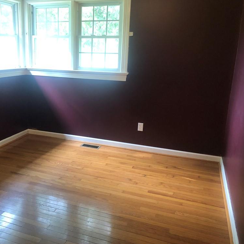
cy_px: 122
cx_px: 88
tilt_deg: -14.3
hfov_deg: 47.9
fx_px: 271
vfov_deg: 48.5
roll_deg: -1.0
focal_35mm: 34
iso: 64
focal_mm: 3.99
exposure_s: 1/15
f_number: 1.8
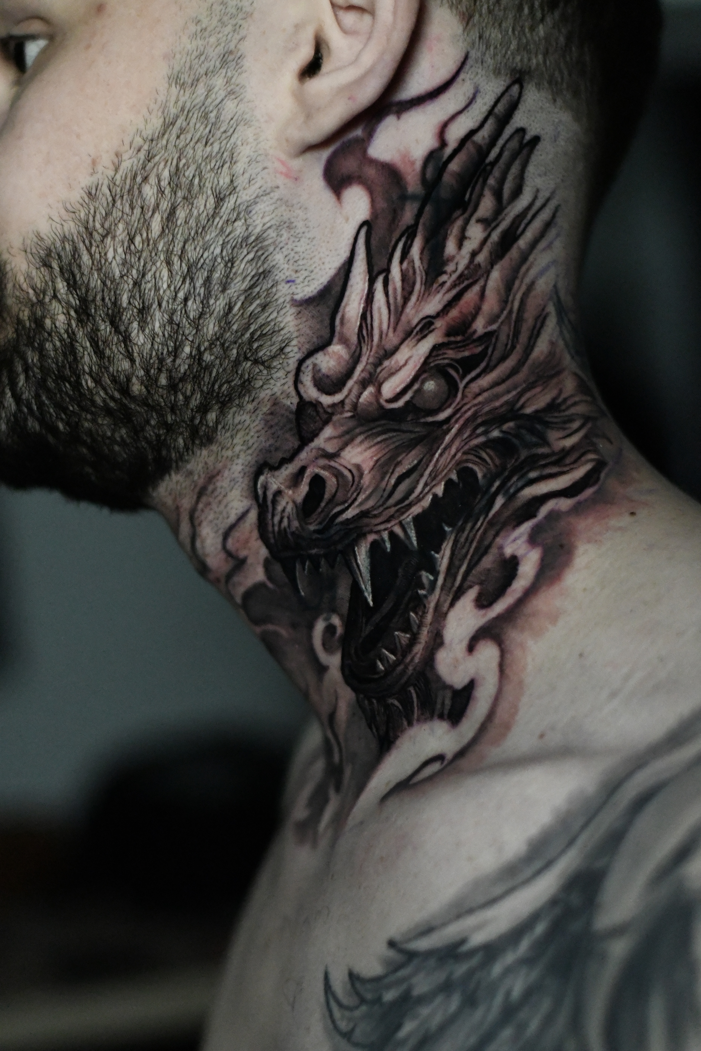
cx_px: 350
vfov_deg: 27.0
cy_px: 526
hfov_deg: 18.2
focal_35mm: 75
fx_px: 2190
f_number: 2.2
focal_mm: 50
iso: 12800
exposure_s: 1/1250
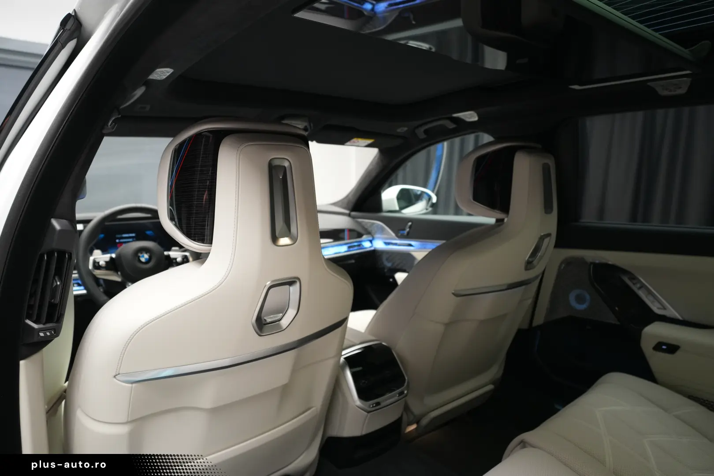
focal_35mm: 22
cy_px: 238
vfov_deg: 58.1
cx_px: 357
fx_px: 428
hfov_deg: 79.6
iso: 1000
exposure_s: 1/100
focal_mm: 14.4
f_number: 2.8
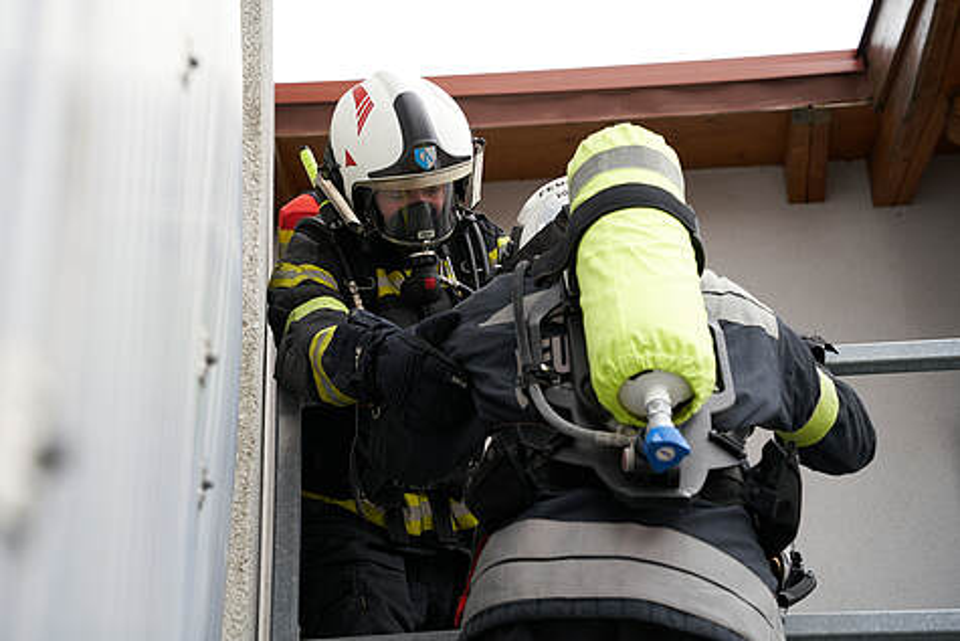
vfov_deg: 17.5
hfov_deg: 26.0
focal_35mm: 78
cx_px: 480
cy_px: 320
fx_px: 2081
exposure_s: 1/320
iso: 500
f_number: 5.6
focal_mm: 78
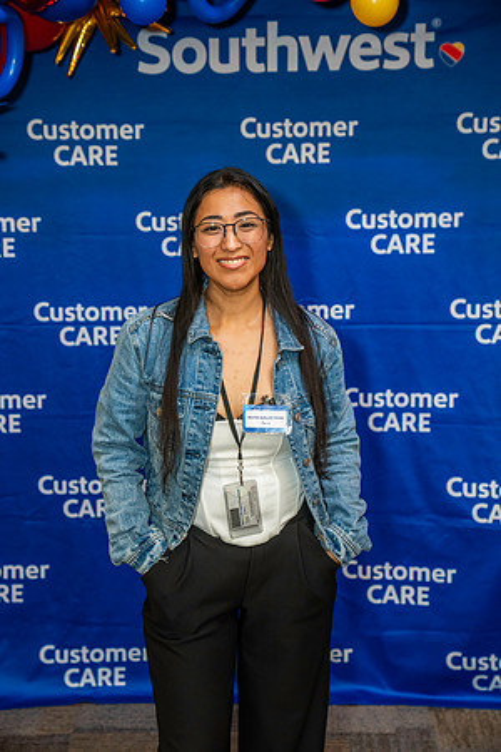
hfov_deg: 19.5
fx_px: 1461
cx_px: 250
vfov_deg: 28.8
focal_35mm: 70
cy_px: 376
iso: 2000
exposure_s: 1/160
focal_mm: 70
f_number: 4.5
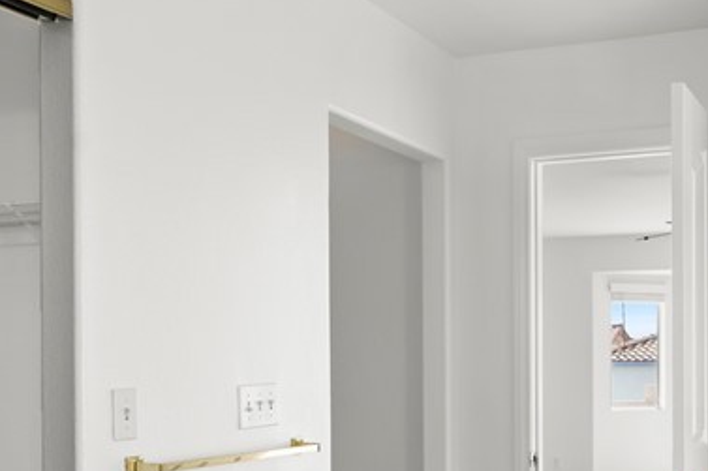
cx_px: 582
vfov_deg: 27.0
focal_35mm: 49
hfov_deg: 38.6
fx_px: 963
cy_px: 366
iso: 500
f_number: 8
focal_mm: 17
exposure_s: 1/60
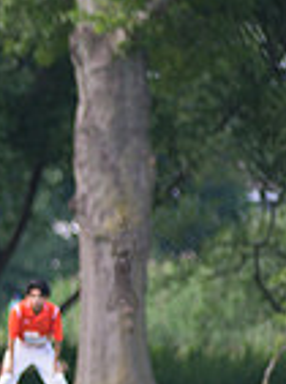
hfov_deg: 1.9
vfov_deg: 2.5
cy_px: 263
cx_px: -406
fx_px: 8787
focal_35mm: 794
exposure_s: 1/640
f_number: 2.8
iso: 200
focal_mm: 200
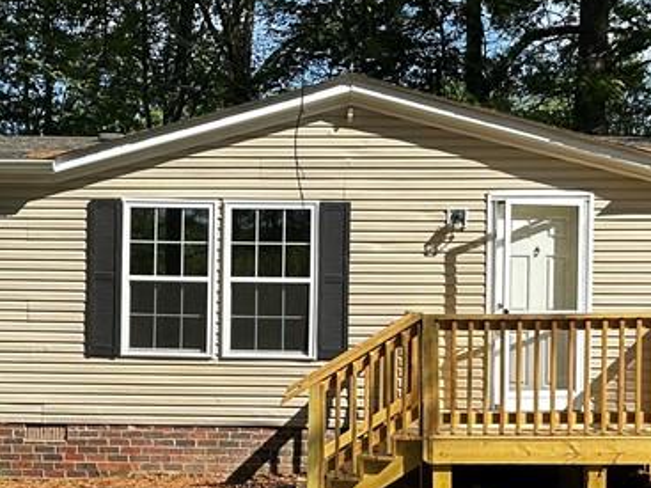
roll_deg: -0.9
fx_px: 1260
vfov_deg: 21.8
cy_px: 342
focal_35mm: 67
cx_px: 254
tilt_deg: -1.2
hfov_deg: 28.9
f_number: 1.78
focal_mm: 6.86
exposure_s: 1/2252
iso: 80
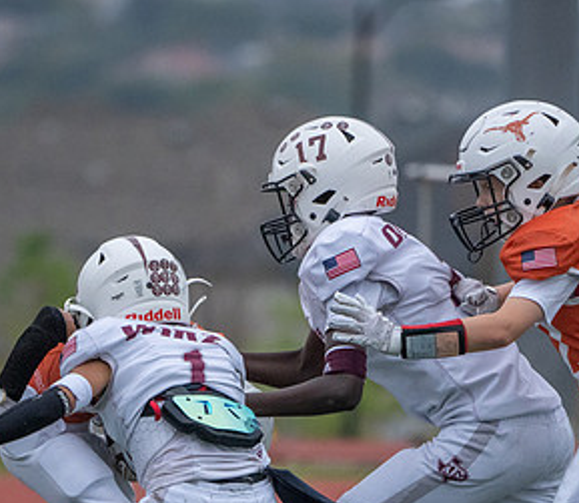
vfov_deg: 1.8
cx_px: 260
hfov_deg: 2.1
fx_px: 16093
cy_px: 343
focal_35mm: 908
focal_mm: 367
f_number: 5.6
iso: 3200
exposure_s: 1/1250
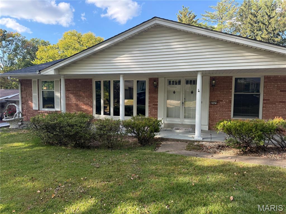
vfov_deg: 56.8
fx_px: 198
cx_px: 143
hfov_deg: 71.6
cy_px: 107
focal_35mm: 24
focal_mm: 6.76
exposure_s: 1/1032
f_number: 1.78
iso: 100
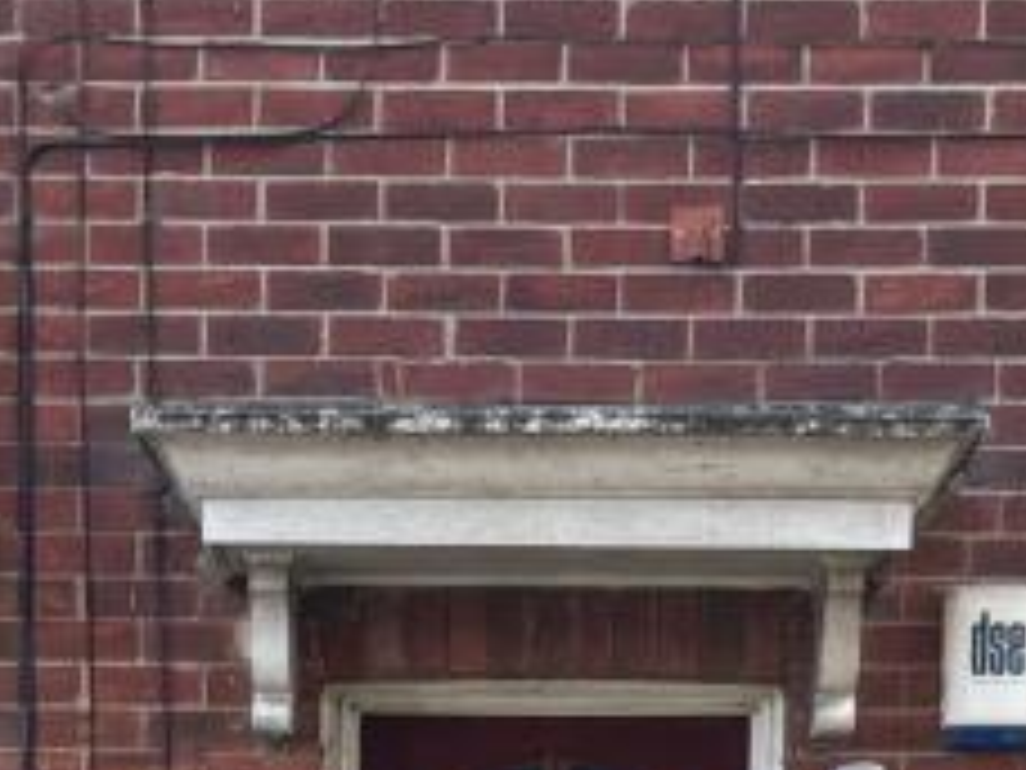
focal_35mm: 117
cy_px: 1414
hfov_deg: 16.8
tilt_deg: -3.2
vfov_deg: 11.7
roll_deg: -0.4
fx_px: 3468
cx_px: 414
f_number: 1.6
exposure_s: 1/121
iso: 40
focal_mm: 5.96
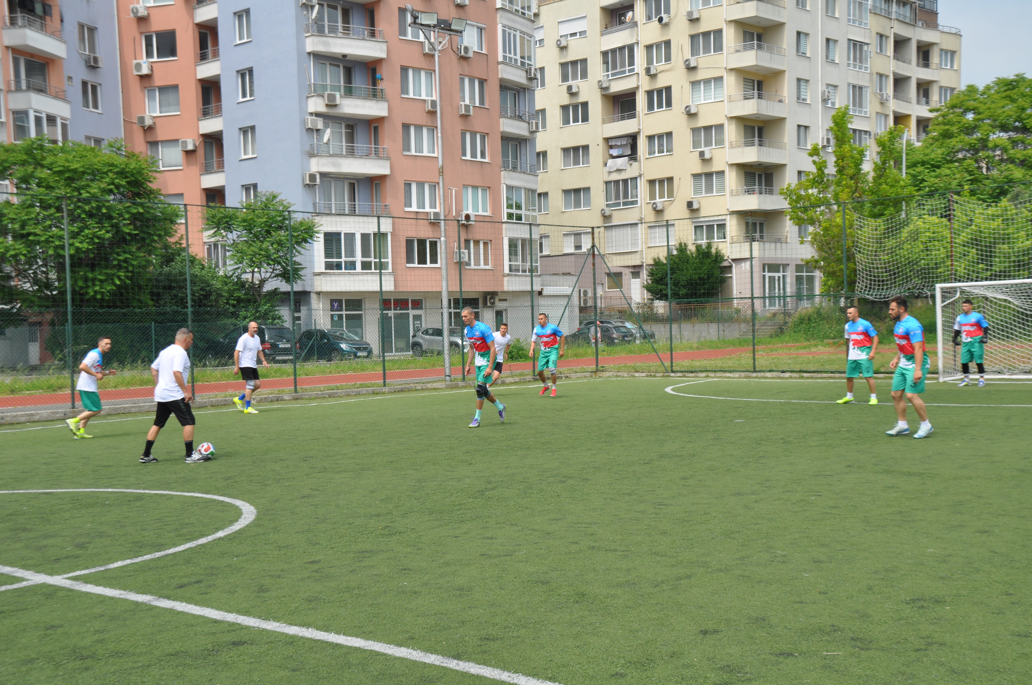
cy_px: 342
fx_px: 1331
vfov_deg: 28.9
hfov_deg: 42.4
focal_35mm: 46
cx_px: 516
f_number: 9
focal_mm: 31
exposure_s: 1/320
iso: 200
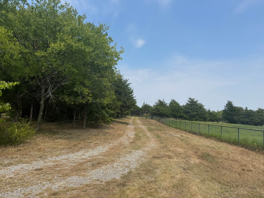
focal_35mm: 24
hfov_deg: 71.6
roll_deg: -3.3
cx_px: 132
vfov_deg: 56.8
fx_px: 183
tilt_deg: +5.9
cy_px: 99
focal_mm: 6.76
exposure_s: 1/5348
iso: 80
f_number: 1.78
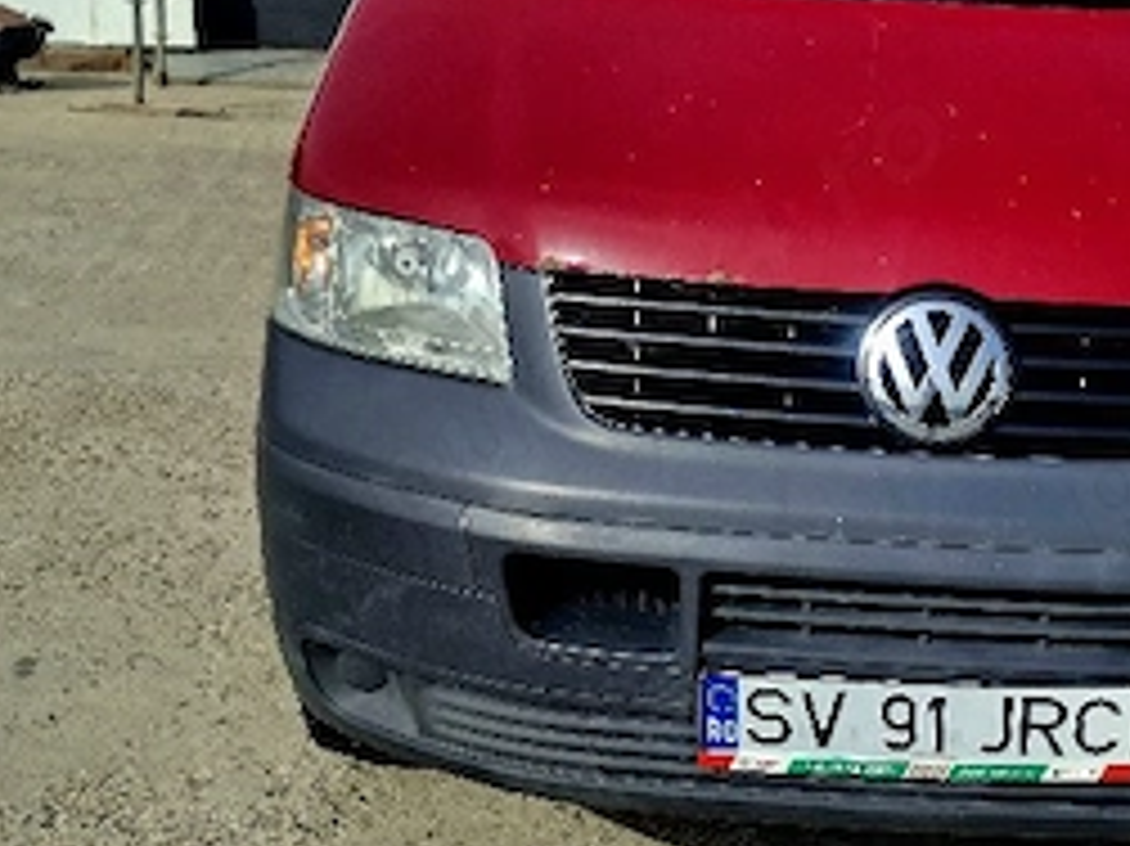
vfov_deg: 26.5
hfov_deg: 34.3
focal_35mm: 55
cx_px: 833
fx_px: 1795
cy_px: 338
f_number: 1.8
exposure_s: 1/1250
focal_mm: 5.54
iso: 50
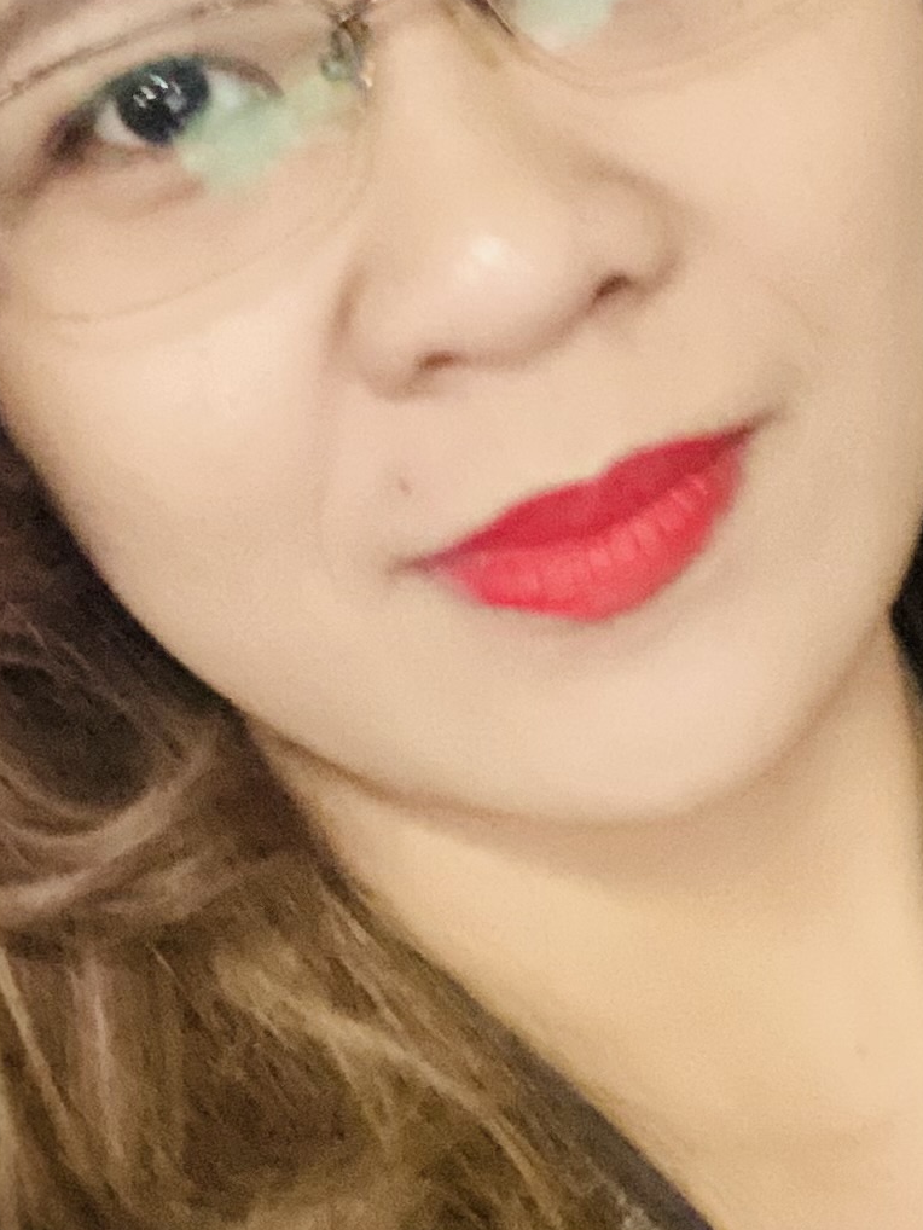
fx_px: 3234
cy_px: 265
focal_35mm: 91
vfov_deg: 21.3
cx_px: 538
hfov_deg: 16.2
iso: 1000
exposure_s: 1/15
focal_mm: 2.71
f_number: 2.2
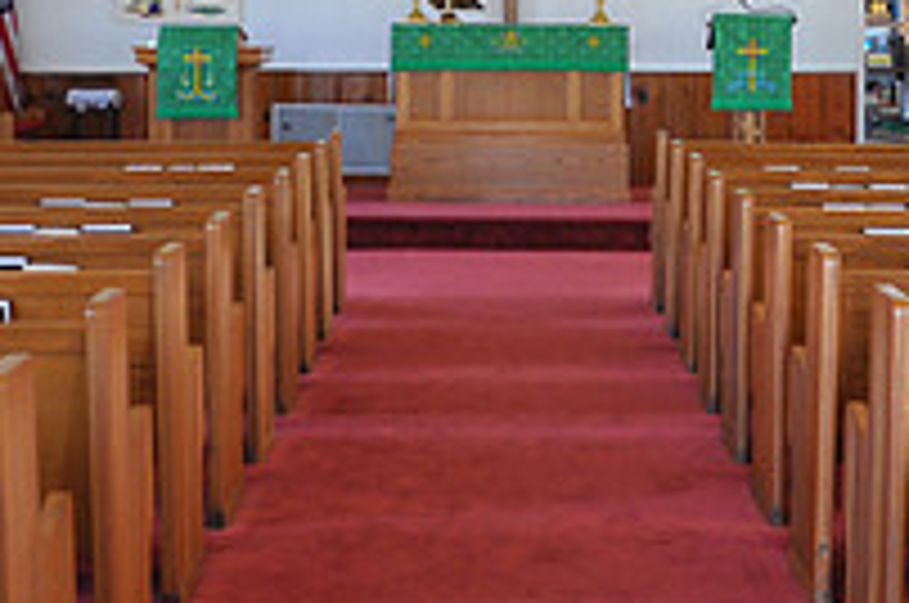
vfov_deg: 15.7
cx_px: 608
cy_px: 124
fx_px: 2168
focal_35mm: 86
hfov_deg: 23.6
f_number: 4.5
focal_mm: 20
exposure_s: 1/20
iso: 400
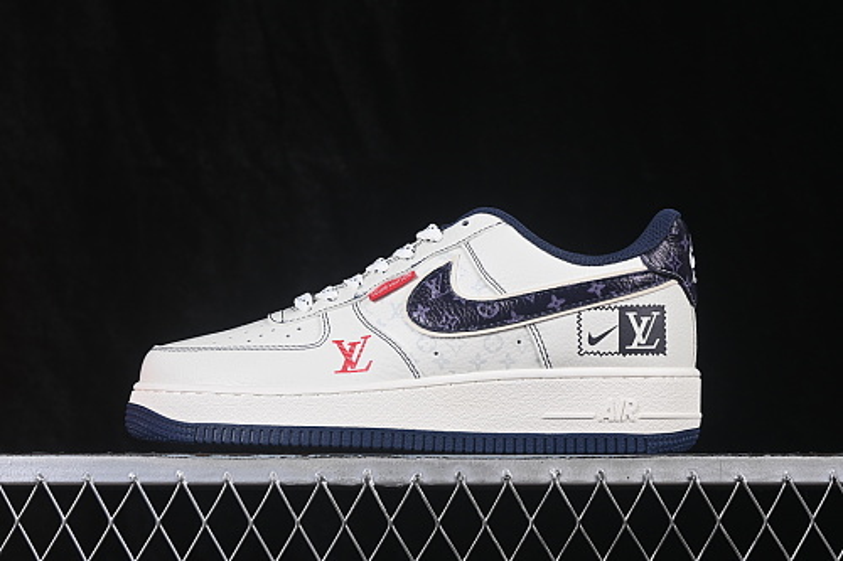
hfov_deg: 27.0
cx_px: 422
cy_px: 280
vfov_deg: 18.2
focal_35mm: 75
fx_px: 1756
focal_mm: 50
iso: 160
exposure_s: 1/80
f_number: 8
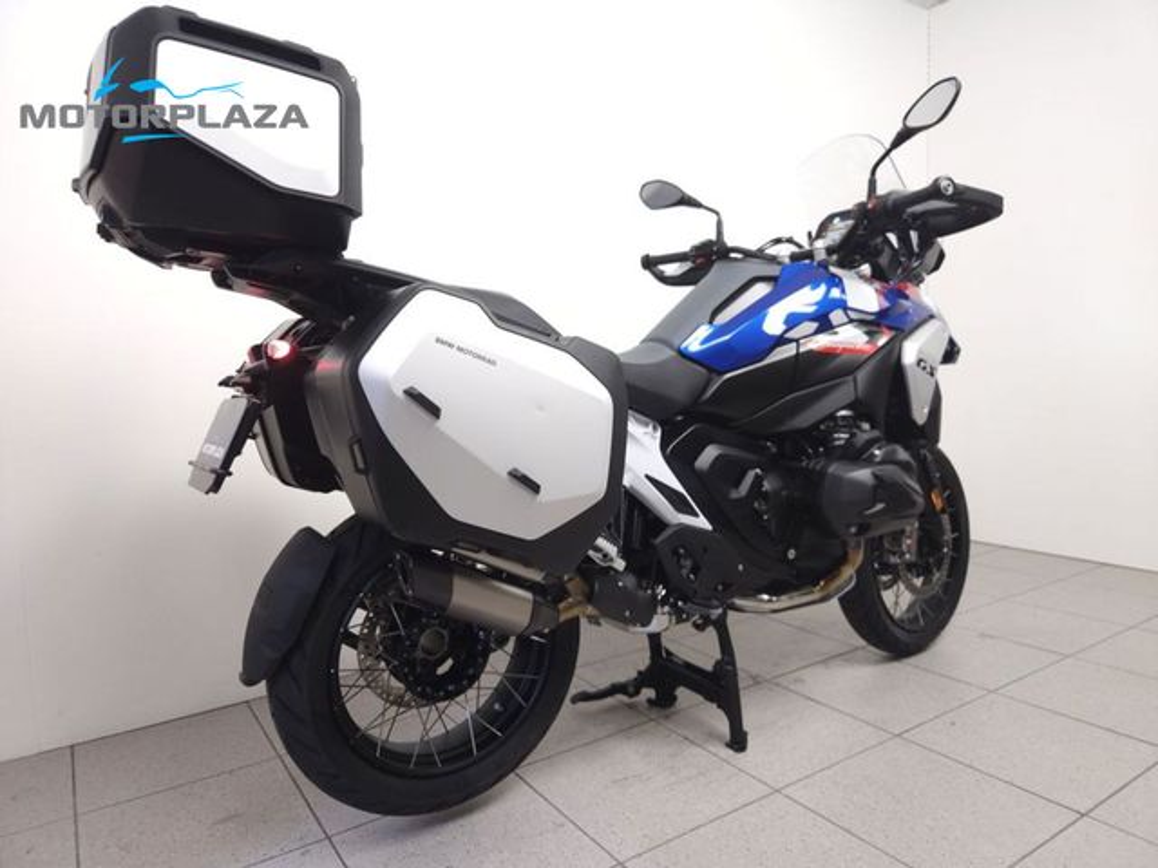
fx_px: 769
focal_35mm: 23
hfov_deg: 73.9
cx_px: 579
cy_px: 434
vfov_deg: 58.9
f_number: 1.8
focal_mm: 5.4
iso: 125
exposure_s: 1/100
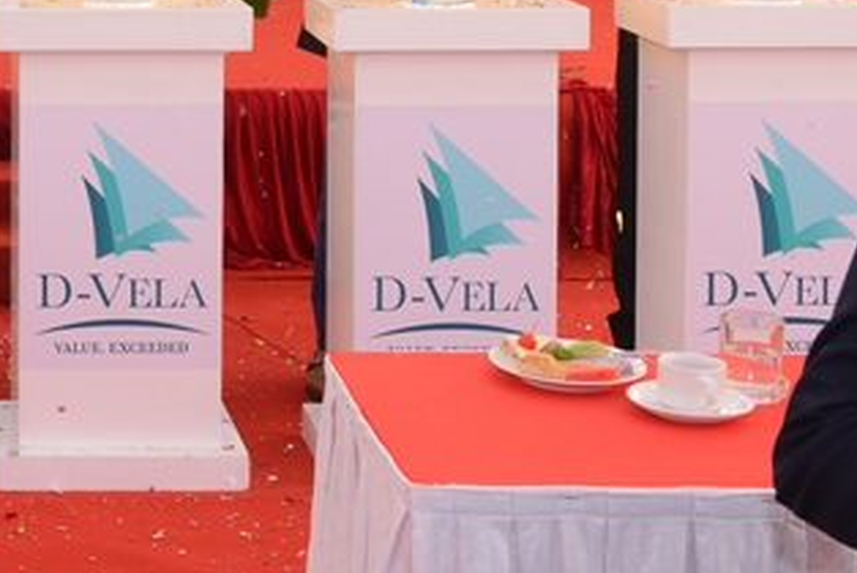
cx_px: -210
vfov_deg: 15.6
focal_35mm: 84
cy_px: -158
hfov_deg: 22.1
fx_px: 2001
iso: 1000
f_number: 8
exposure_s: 1/60
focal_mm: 32
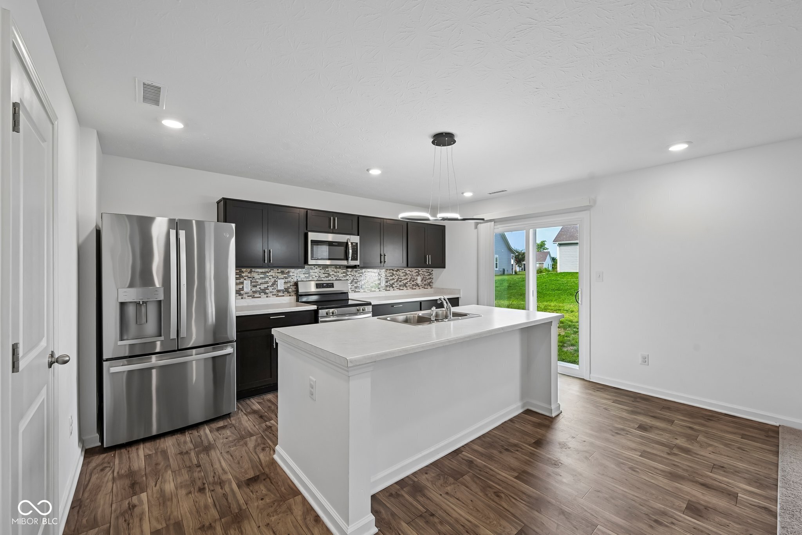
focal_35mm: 14
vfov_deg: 81.2
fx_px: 312
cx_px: 401
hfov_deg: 104.3
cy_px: 268
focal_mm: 14
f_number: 8
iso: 160
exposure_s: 1/15
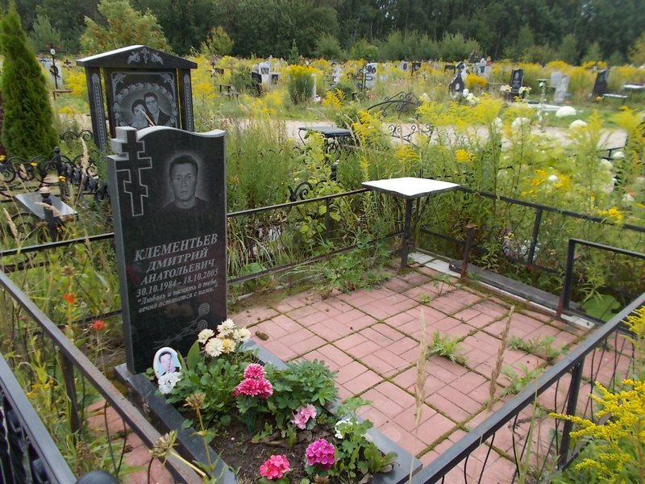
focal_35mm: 26
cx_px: 322
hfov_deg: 67.3
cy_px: 242
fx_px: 484
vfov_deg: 53.1
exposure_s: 1/320
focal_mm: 4.6
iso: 80
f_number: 3.2
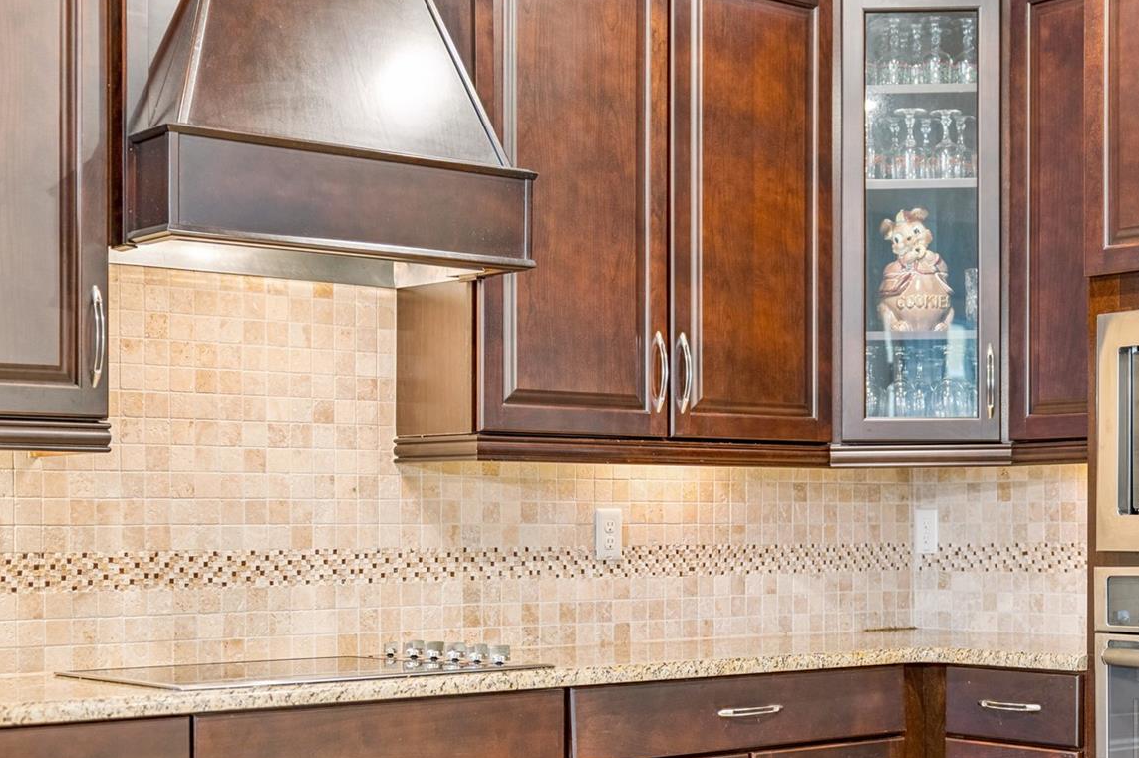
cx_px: 731
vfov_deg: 21.5
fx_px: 1992
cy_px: 519
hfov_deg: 31.7
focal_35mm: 63
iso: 800
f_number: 2.8
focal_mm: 45
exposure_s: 1/30
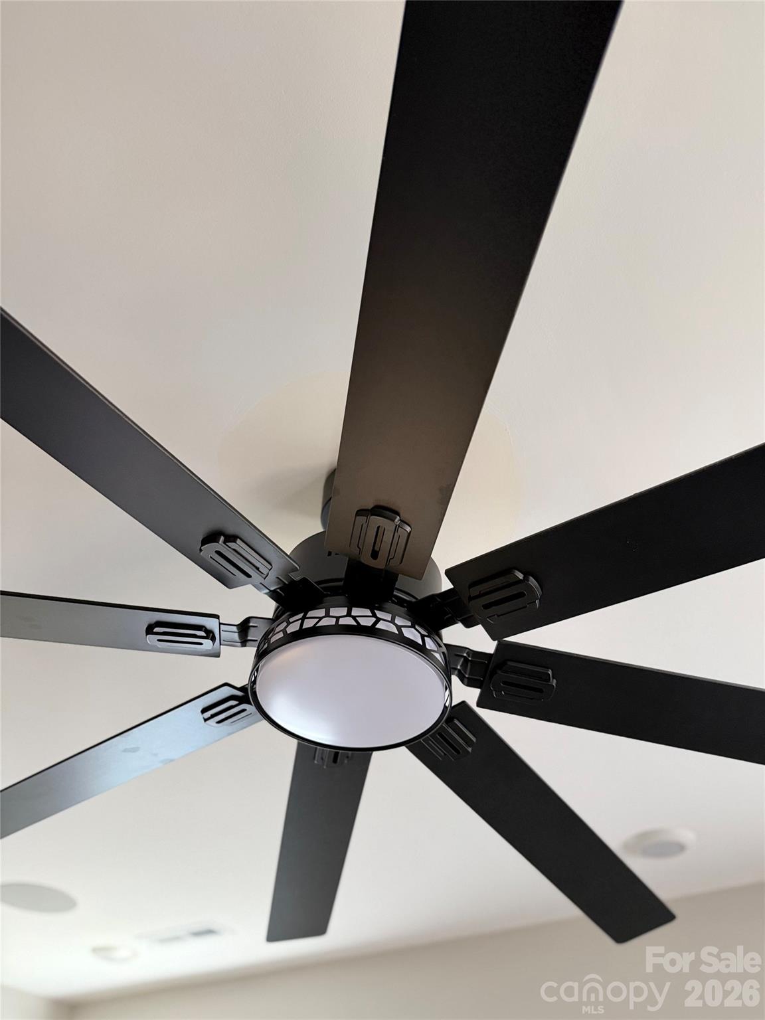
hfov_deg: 56.8
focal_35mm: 24
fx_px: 707
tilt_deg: +45.6
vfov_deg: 71.6
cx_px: 382
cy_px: 510
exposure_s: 1/60
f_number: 1.78
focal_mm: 6.76
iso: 400
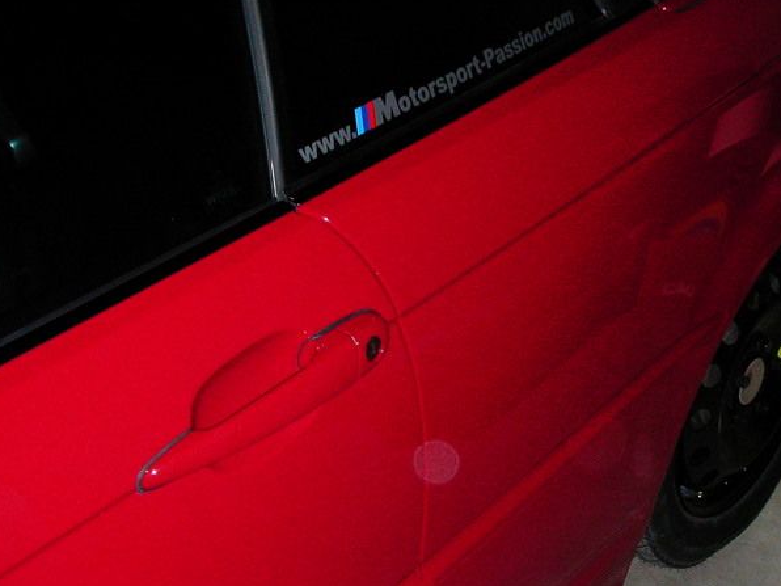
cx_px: 486
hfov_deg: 37.3
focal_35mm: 51
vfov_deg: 28.4
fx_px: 1151
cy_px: 197
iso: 200
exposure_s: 1/30
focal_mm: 5.8
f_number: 3.5
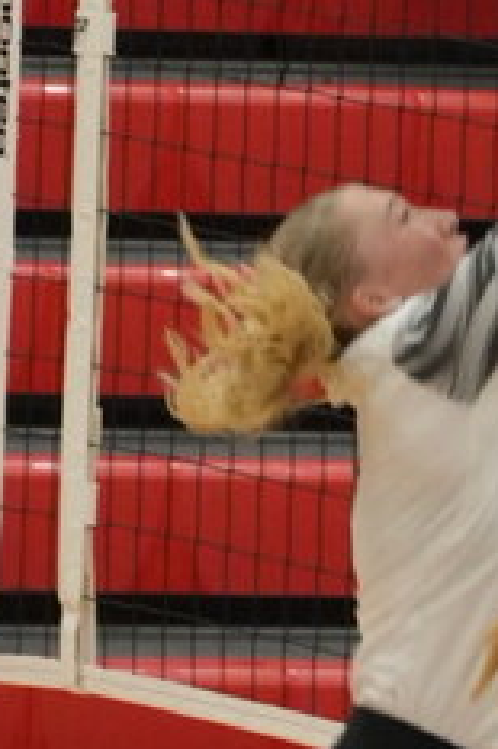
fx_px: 15647
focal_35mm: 753
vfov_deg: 2.7
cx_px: 896
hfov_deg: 1.8
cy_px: 501
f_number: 5.6
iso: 3200
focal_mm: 114
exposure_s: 1/200
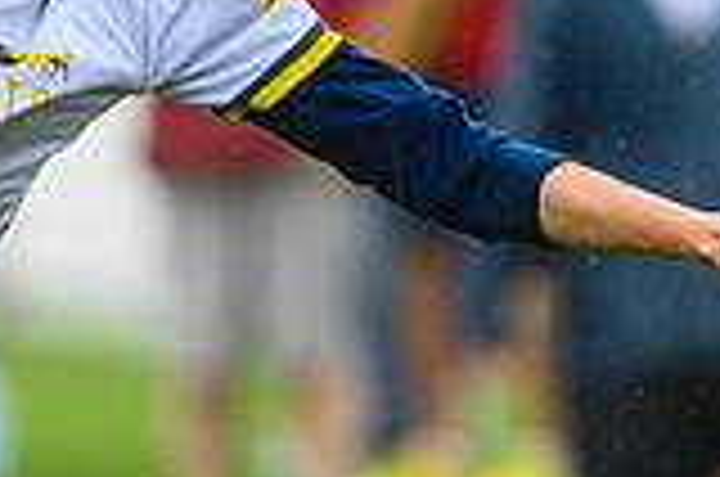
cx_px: 1048
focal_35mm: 1454
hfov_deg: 1.4
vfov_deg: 0.9
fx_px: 29022
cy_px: -155
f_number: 3.2
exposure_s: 1/1000
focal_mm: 400
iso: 200
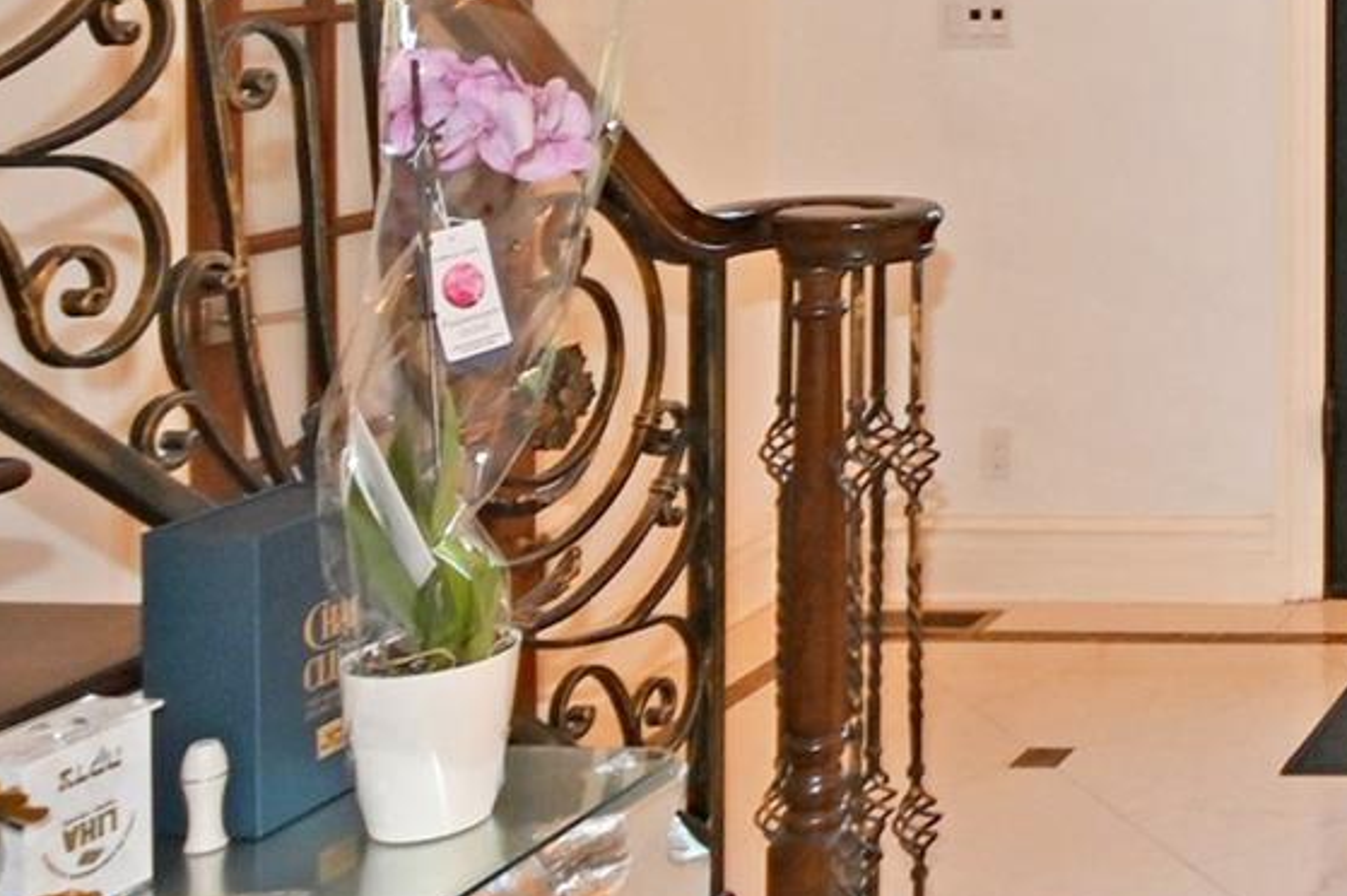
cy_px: -124
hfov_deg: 26.6
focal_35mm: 55
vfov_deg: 22.9
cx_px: 1998
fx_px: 2057
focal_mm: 10
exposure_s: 1/60
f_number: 4
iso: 200
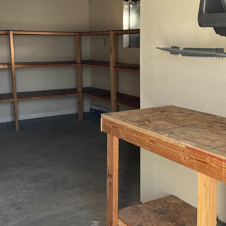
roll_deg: +0.1
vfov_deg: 33.9
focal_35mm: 50
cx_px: 110
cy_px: 88
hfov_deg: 34.0
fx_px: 369
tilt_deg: -7.9
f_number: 1.5
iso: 50
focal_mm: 5.7
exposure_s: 1/171
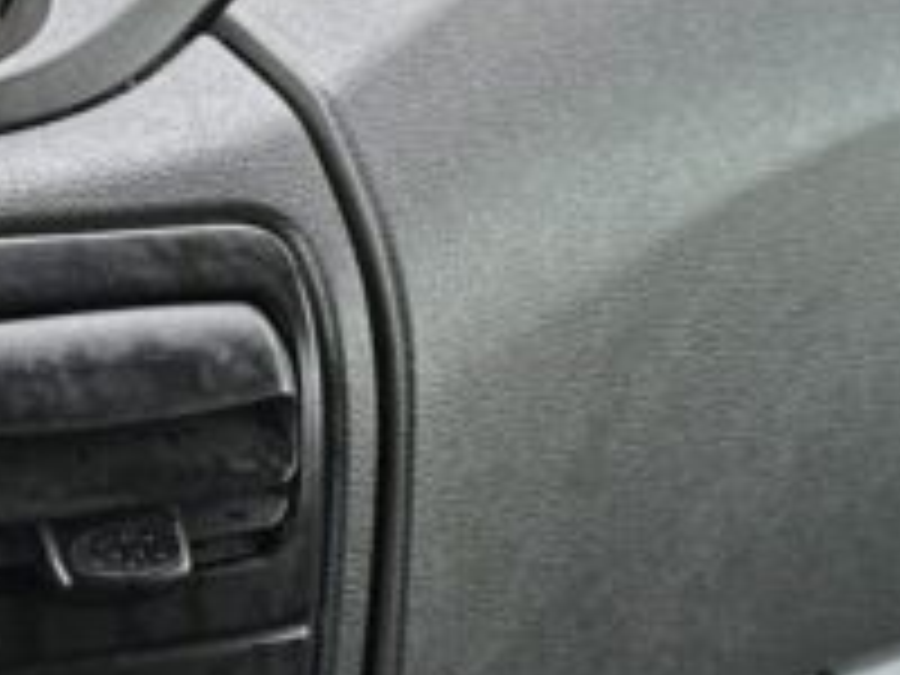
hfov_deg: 15.0
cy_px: 230
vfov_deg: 12.0
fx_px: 3198
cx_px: -396
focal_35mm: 123
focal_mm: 6.86
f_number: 1.78
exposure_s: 1/50
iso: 250
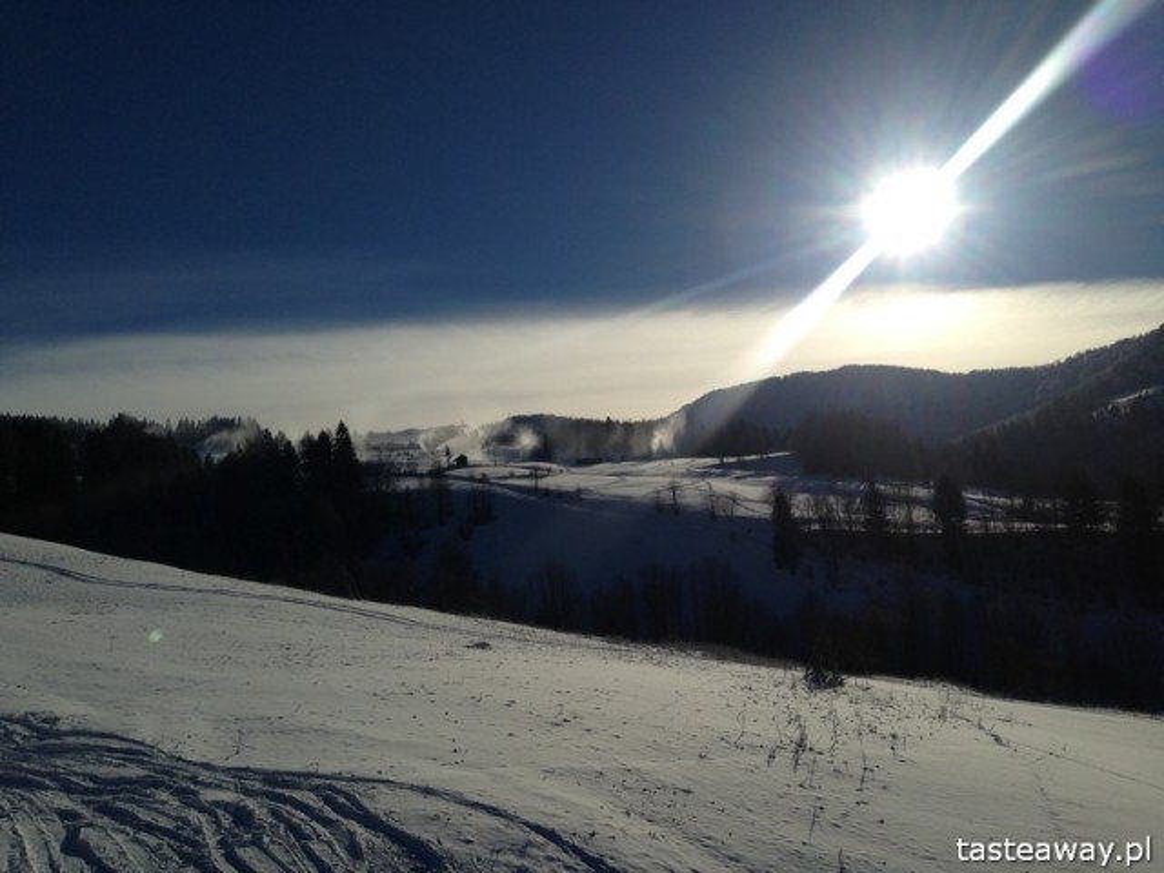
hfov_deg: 55.4
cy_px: 436
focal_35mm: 33
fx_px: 1110
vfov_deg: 42.9
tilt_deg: +8.1
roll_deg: +4.2
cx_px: 582
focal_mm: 4.12
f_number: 2.4
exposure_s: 1/10870
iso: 50
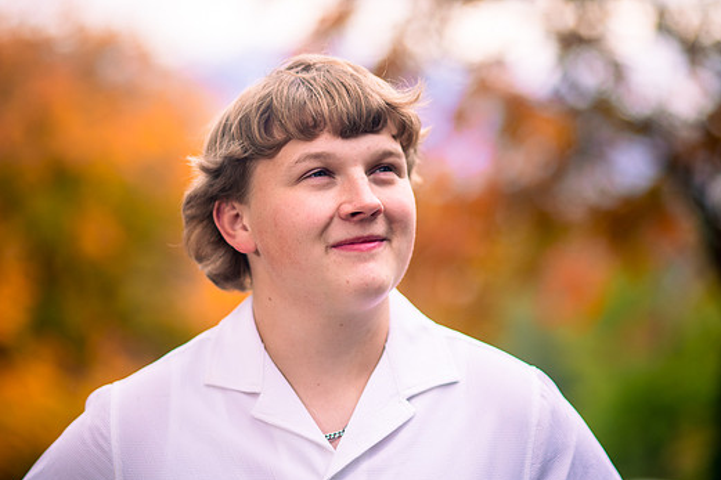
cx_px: 368
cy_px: 255
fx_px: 2342
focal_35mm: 117
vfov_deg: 11.7
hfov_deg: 17.5
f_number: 2
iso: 200
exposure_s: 1/500
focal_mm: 105
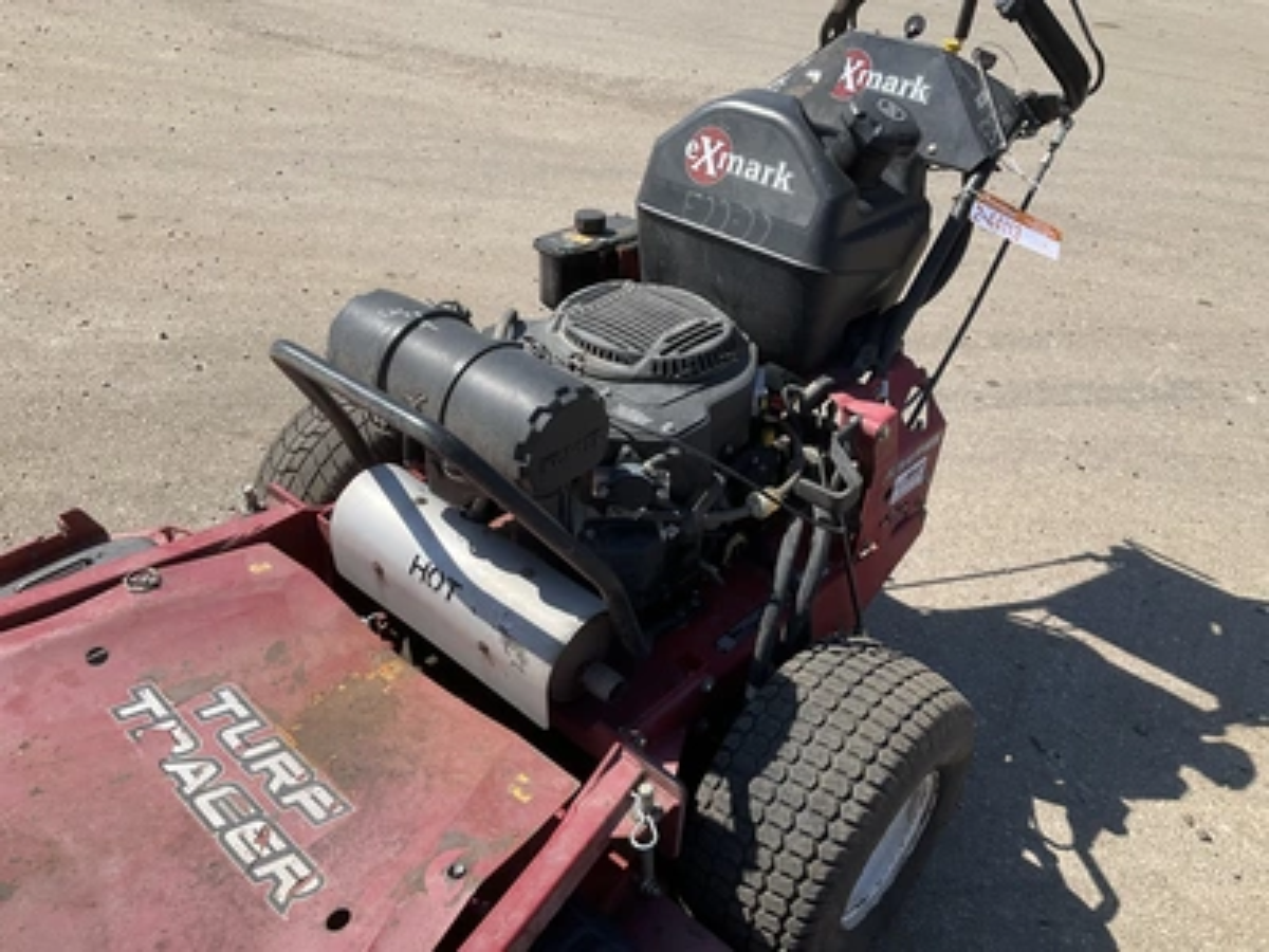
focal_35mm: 29
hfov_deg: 61.7
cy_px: 476
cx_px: 634
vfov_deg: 48.2
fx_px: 1063
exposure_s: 1/1342
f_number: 1.8
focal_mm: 3
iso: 25
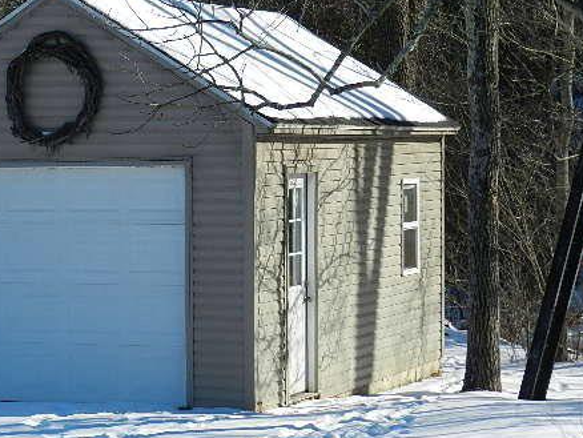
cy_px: 200
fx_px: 2460
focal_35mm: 146
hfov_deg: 13.5
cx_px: 193
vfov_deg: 10.2
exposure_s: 1/1000
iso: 160
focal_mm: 17.7
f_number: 4.6
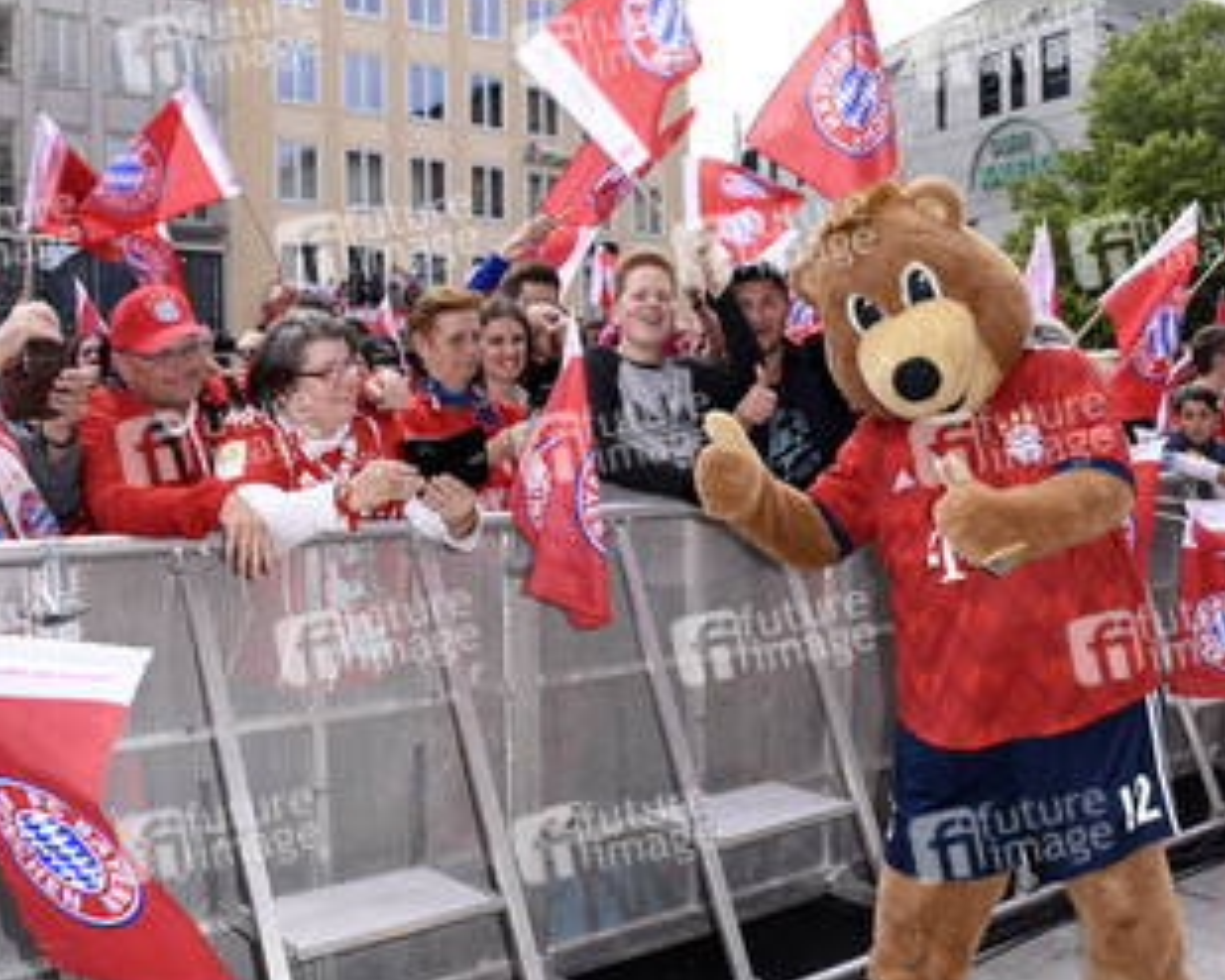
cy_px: 540
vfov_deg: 40.1
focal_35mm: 37
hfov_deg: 49.0
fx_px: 1341
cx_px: 668
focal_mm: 18
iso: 125
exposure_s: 1/160
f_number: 6.3
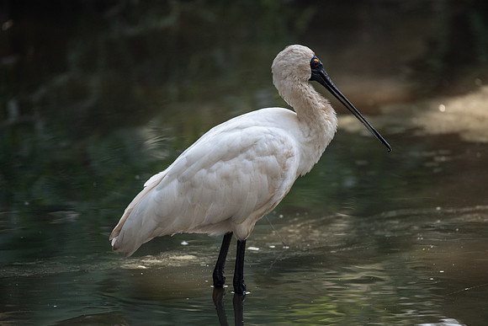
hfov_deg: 3.6
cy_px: 183
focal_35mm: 570
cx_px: 261
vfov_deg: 2.4
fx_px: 7724
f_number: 5.6
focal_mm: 500
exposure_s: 1/800
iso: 1000
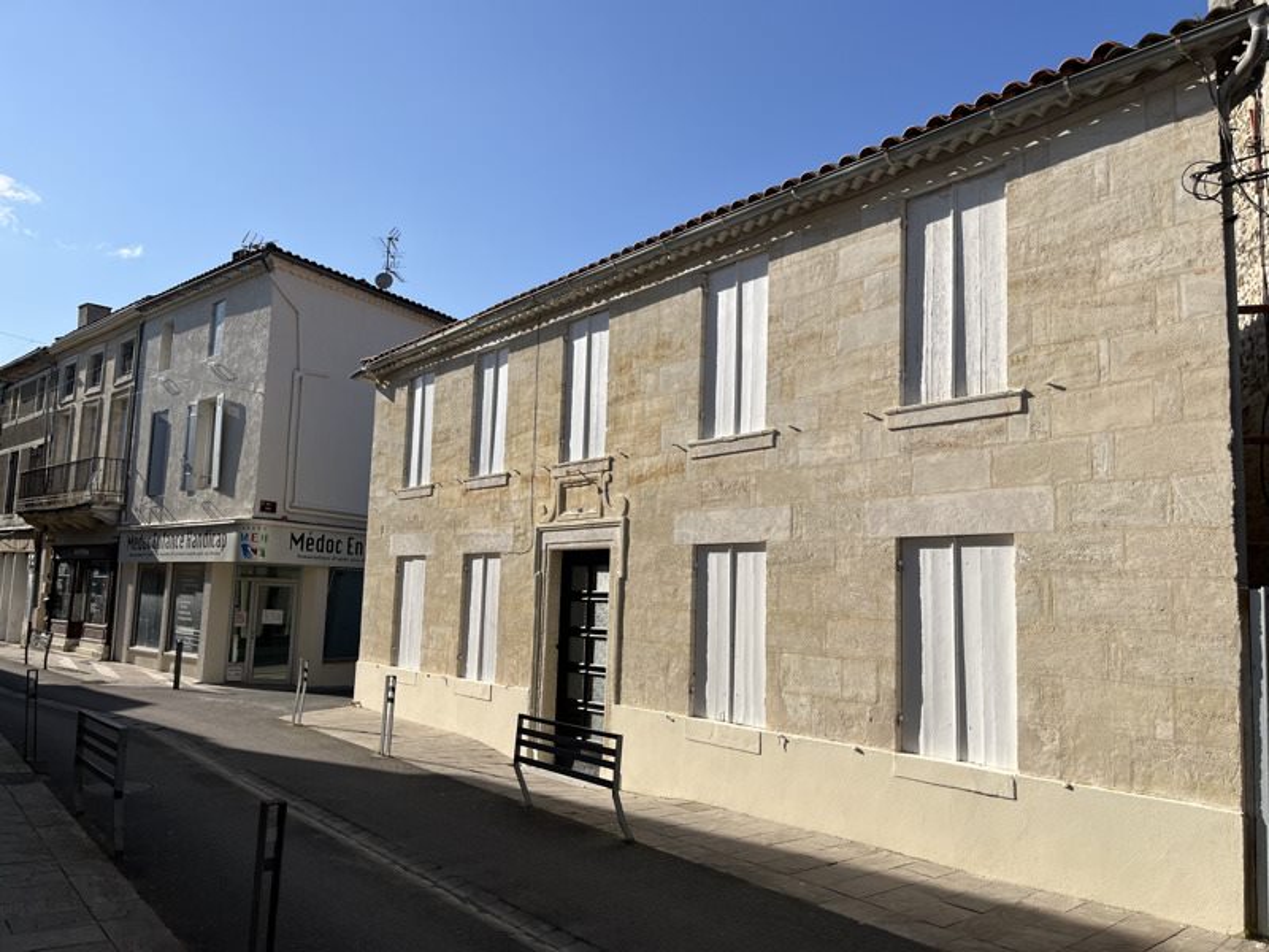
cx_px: 634
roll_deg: -2.1
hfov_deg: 67.3
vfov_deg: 53.1
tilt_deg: +7.1
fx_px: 953
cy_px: 476
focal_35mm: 26
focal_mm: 5.1
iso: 50
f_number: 1.6
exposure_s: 1/5076
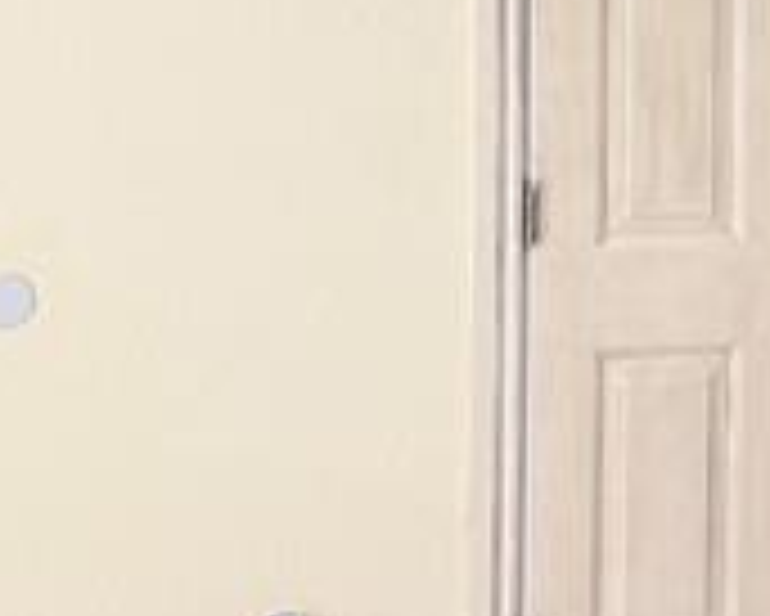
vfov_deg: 11.0
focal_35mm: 140
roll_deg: -0.8
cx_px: 1315
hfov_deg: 12.7
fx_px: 3192
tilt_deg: -3.3
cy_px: 144
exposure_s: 1/60
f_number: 1.78
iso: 200
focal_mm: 6.76
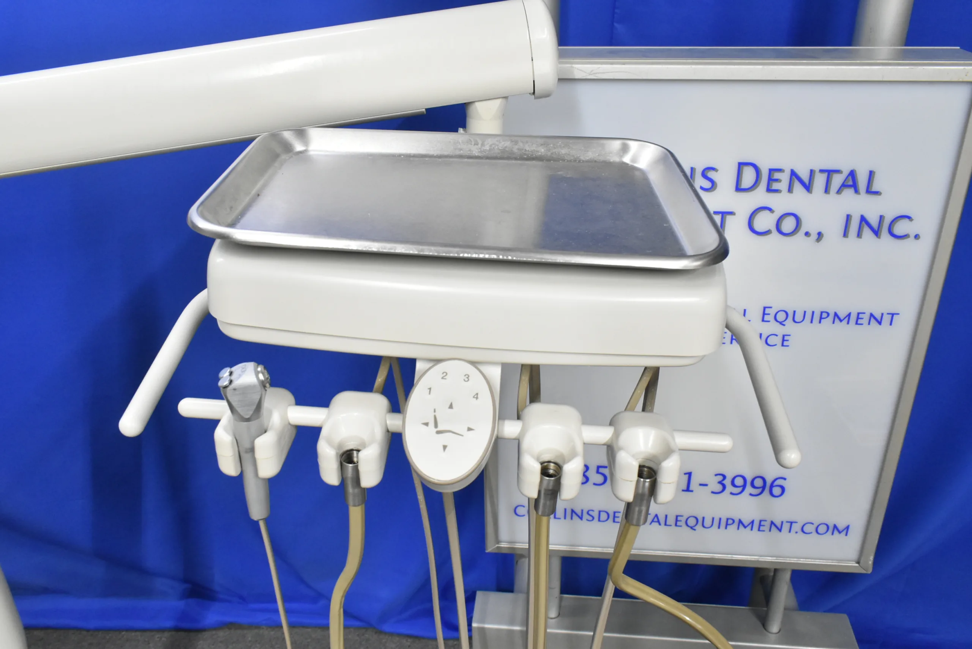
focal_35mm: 30
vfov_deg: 43.7
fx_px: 811
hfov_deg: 61.9
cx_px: 486
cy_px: 324
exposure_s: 1/30
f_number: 8
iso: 2500
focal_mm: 20
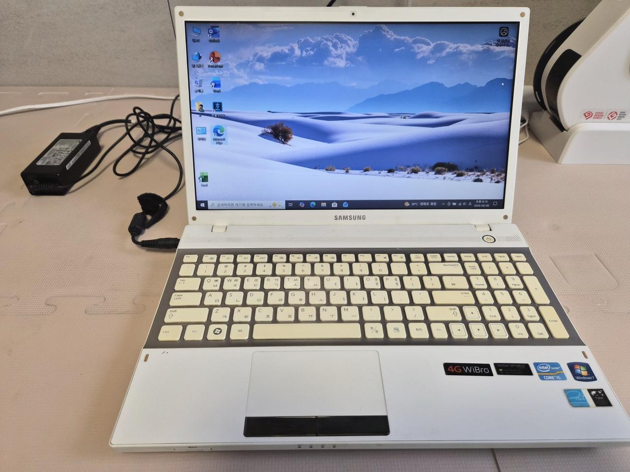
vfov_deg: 58.9
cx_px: 315
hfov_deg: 73.9
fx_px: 419
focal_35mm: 23
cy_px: 236
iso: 160
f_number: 1.8
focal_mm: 5.4
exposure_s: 1/120
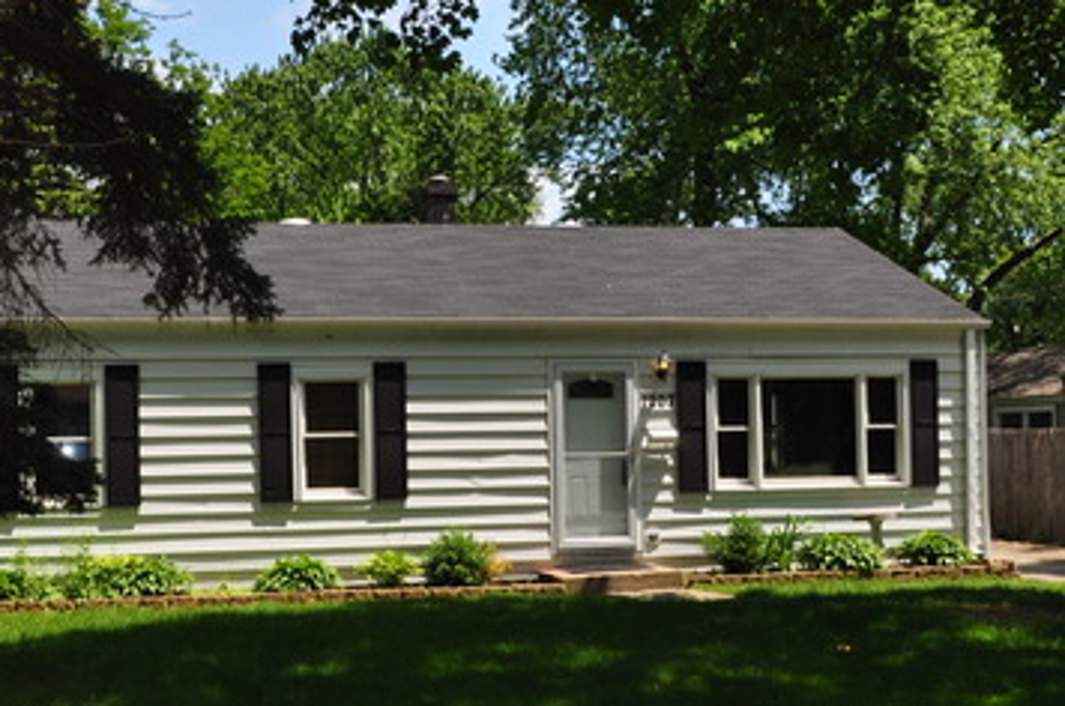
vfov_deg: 24.9
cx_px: 458
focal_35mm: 54
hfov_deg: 36.9
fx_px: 1595
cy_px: 426
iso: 200
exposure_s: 1/200
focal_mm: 20
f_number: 14
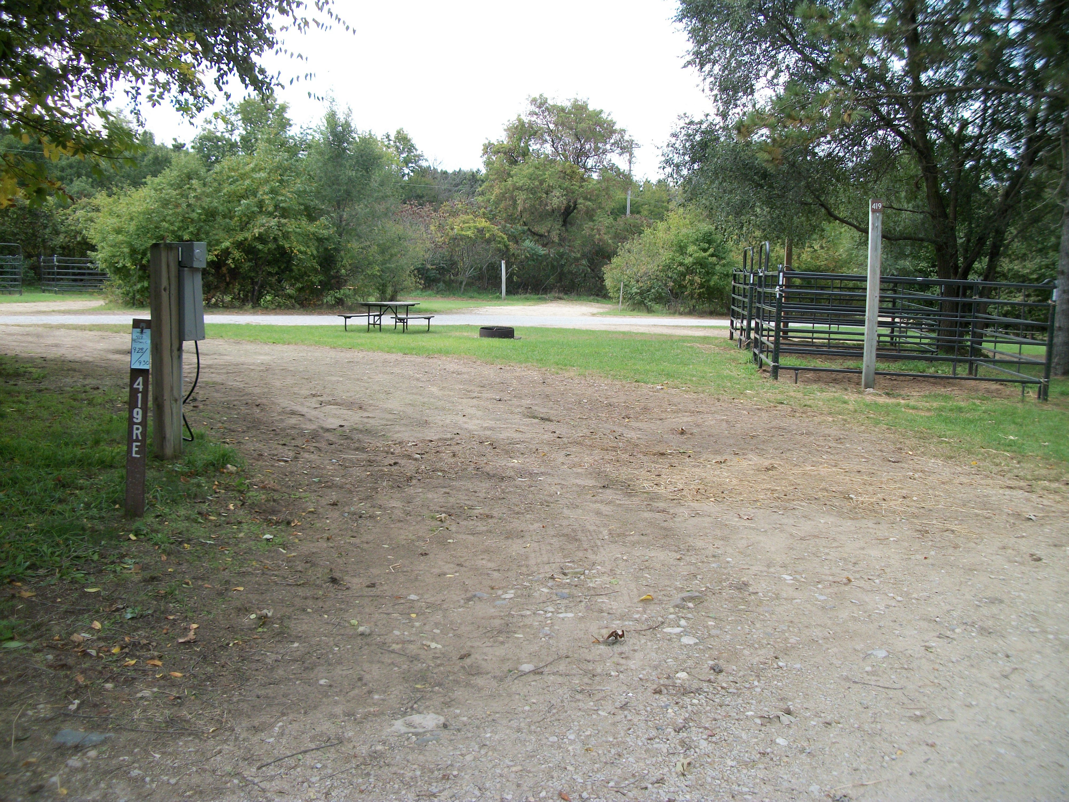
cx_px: 534
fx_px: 988
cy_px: 401
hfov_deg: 56.8
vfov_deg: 44.2
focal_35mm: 32
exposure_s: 1/320
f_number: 2.9
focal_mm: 5.7
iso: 80
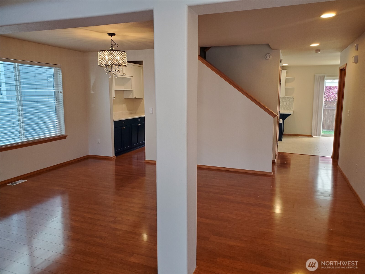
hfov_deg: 67.3
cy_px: 137
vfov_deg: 53.1
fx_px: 274
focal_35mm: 26
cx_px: 182
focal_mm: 4.3
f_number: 2.4
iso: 250
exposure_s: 1/120
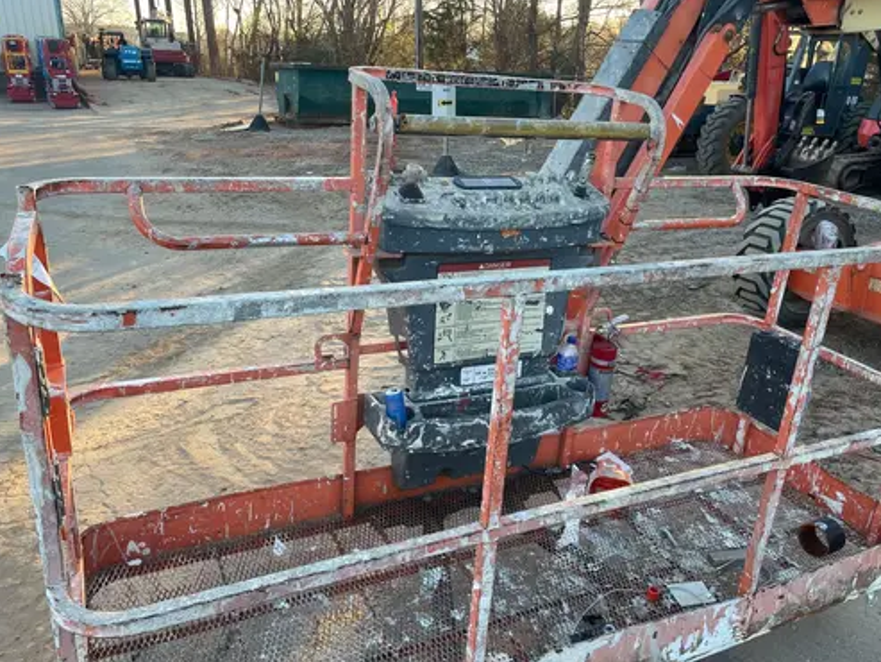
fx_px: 738
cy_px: 346
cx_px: 463
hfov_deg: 61.6
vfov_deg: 48.2
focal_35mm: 29
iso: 32
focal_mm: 4.2
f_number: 1.6
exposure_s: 1/152
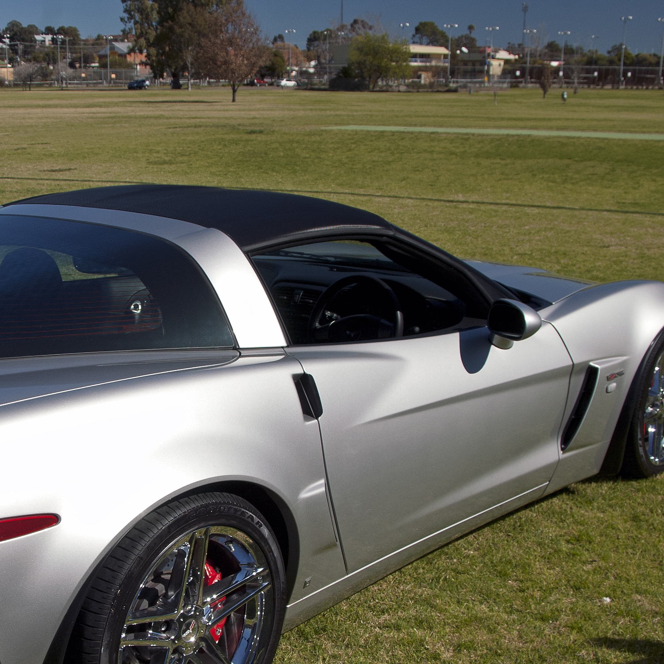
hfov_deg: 32.6
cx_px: 148
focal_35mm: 51
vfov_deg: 33.1
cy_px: 440
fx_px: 1107
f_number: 6.7
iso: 200
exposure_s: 1/250
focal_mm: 20
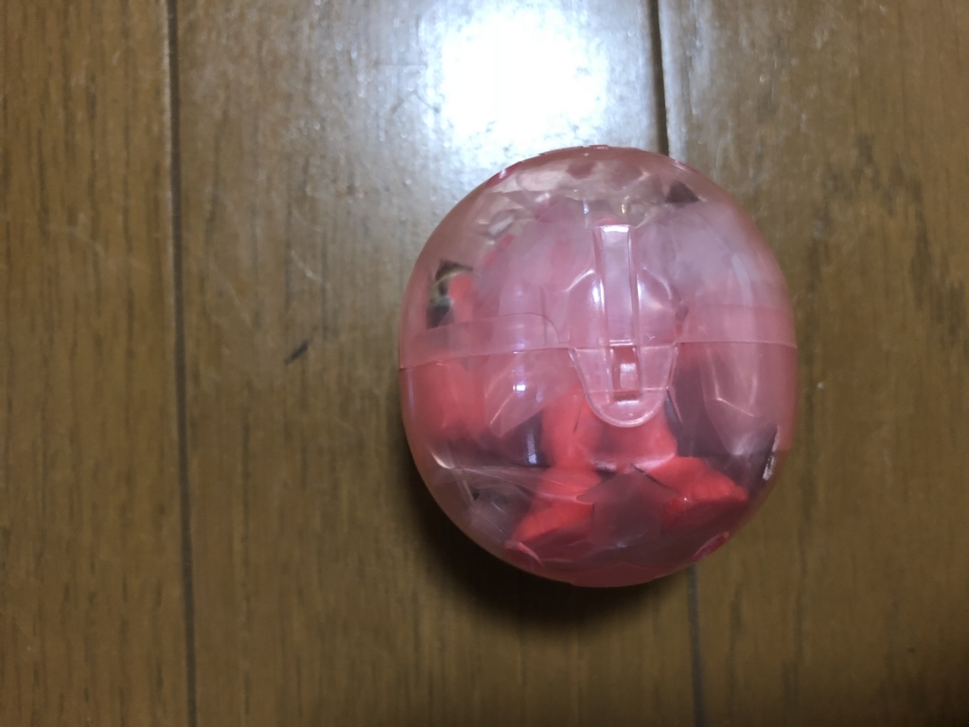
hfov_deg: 61.7
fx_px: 812
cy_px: 364
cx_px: 484
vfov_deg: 48.2
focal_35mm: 29
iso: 100
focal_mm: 3.99
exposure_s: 1/7
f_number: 1.8
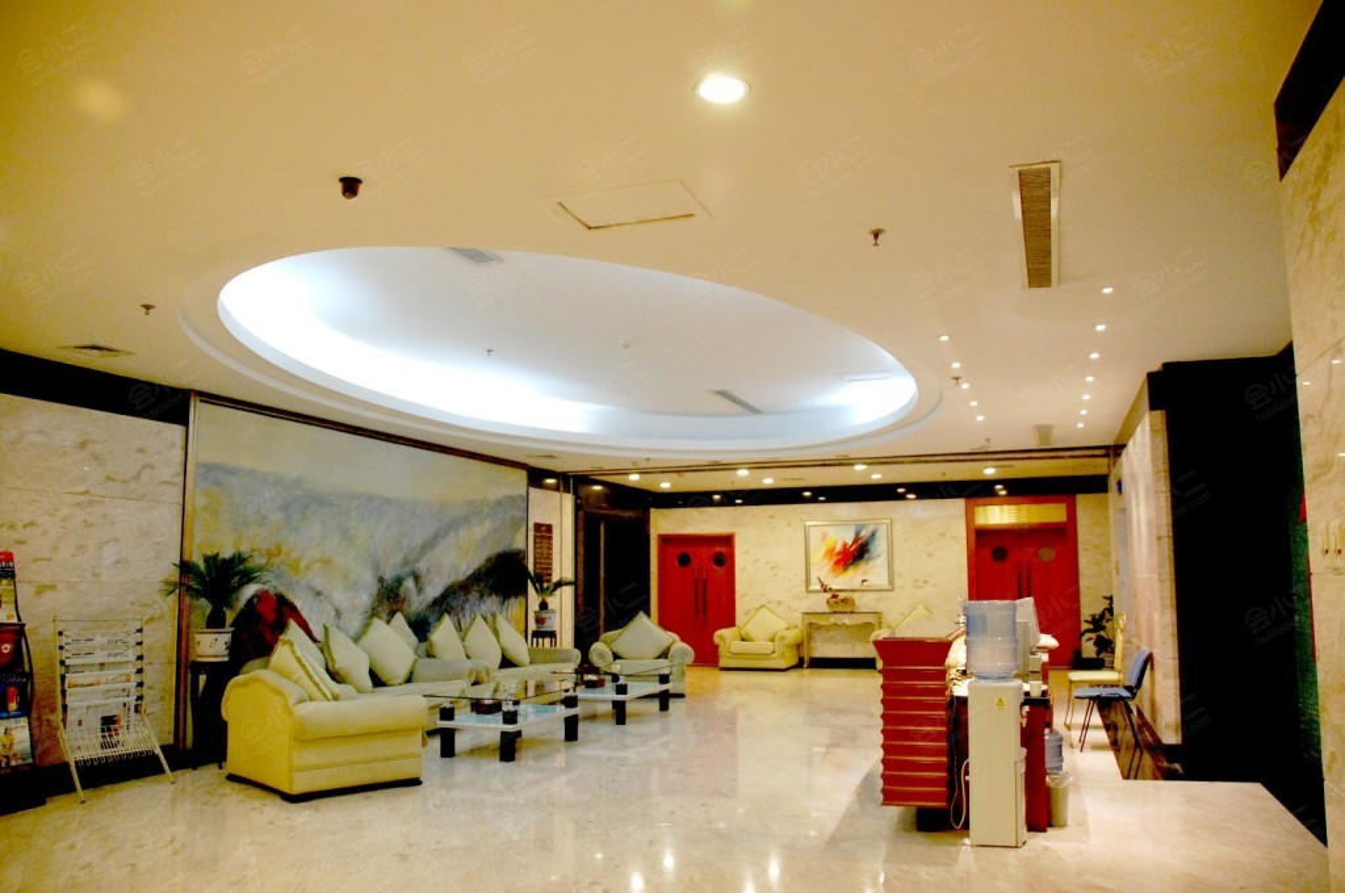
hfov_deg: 67.4
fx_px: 1007
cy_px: 446
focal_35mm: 27
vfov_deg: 47.8
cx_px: 672
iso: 1600
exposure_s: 1/40
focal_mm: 18
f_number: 3.5
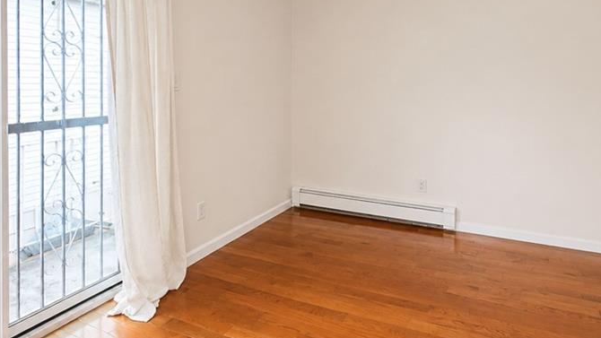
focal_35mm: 24
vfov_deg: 46.5
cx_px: 362
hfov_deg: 75.4
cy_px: 98
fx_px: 382
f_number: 7.1
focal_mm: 10
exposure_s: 1/60
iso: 2000
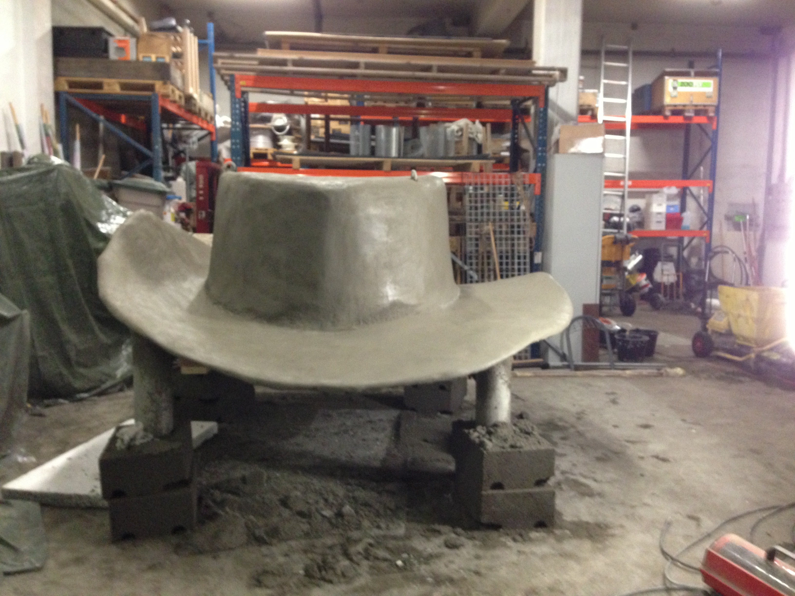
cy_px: 298
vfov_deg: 42.9
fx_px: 758
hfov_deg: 55.4
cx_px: 398
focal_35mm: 33
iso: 400
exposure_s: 1/20
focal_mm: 4.13
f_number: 2.4
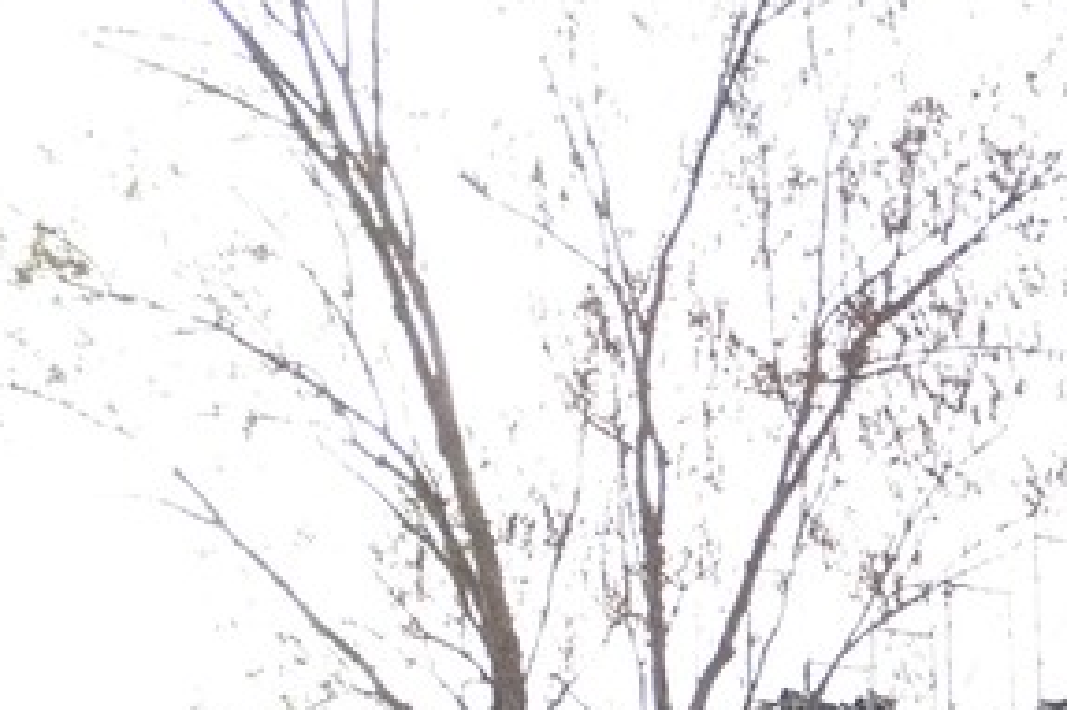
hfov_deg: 23.1
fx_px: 2429
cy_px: 809
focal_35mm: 82
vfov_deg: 16.1
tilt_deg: +15.0
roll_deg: +1.5
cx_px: 1216
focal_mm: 4.15
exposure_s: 1/120
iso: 25
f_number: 2.2
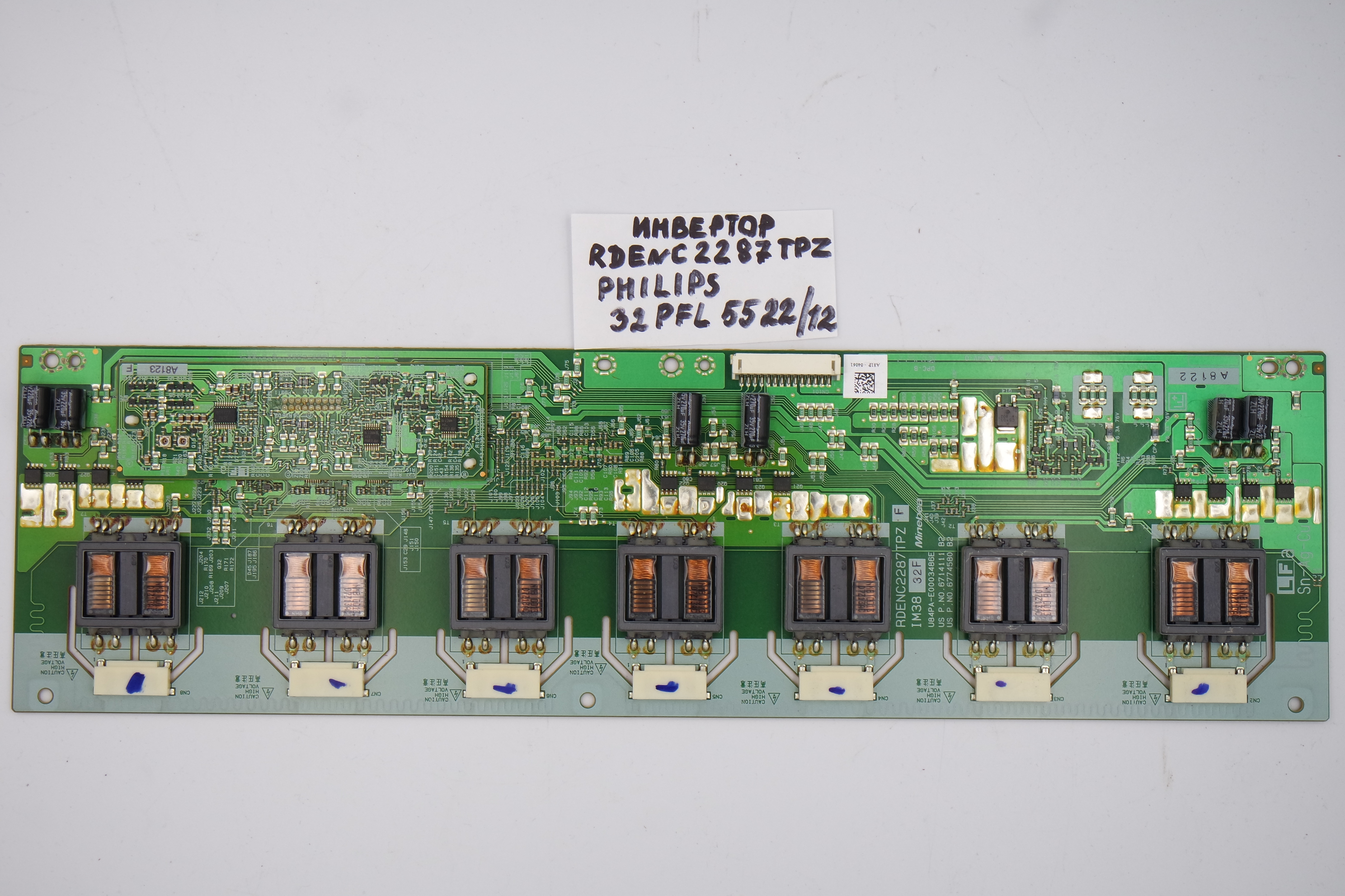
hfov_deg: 41.1
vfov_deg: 28.1
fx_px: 1793
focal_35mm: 48
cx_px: 672
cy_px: 448
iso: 160
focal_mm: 18
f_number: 5
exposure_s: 1/125
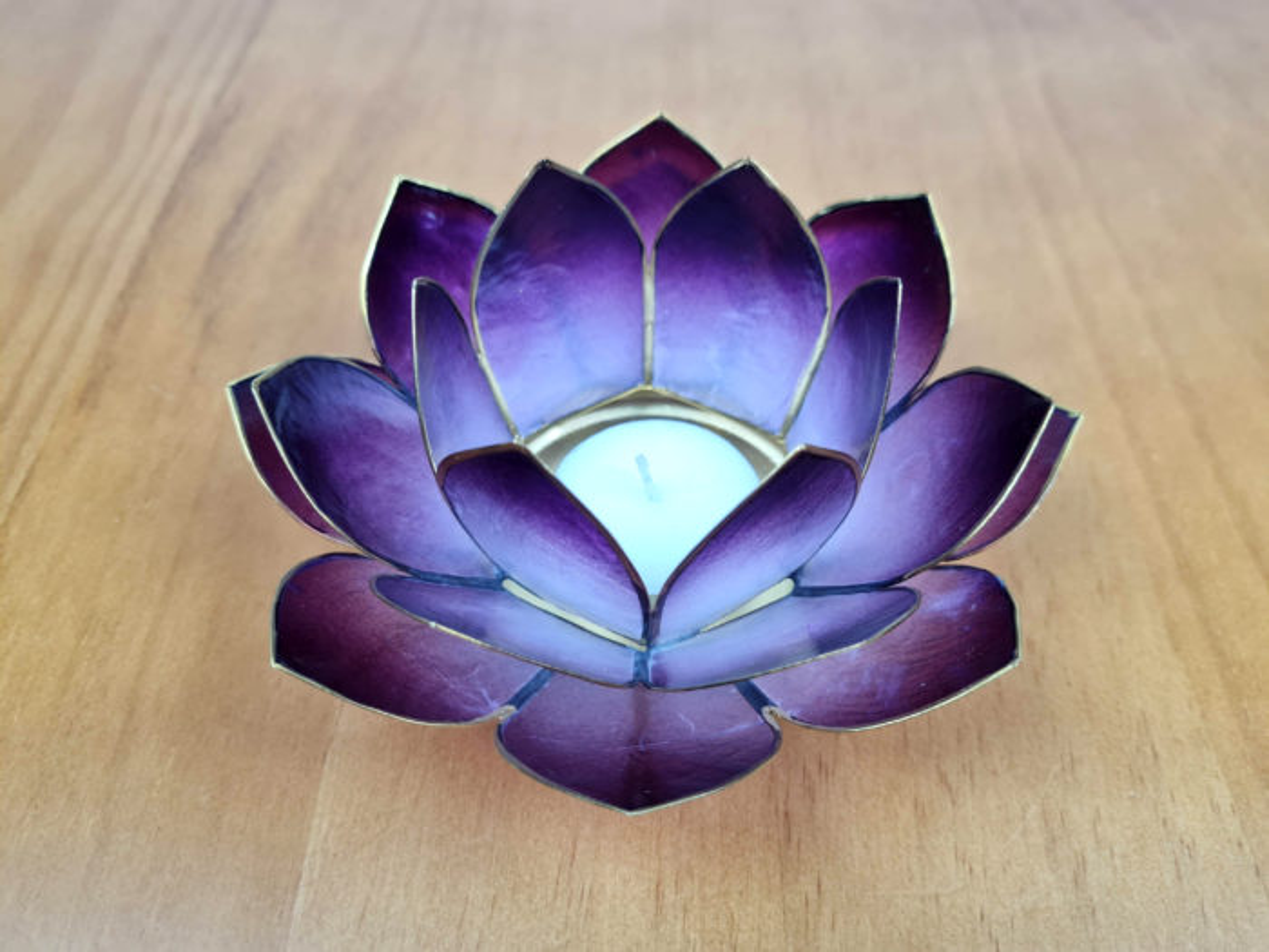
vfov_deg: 53.1
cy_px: 476
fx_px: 953
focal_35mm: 26
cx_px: 634
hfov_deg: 67.3
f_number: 1.8
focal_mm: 5.4
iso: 64
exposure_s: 1/120
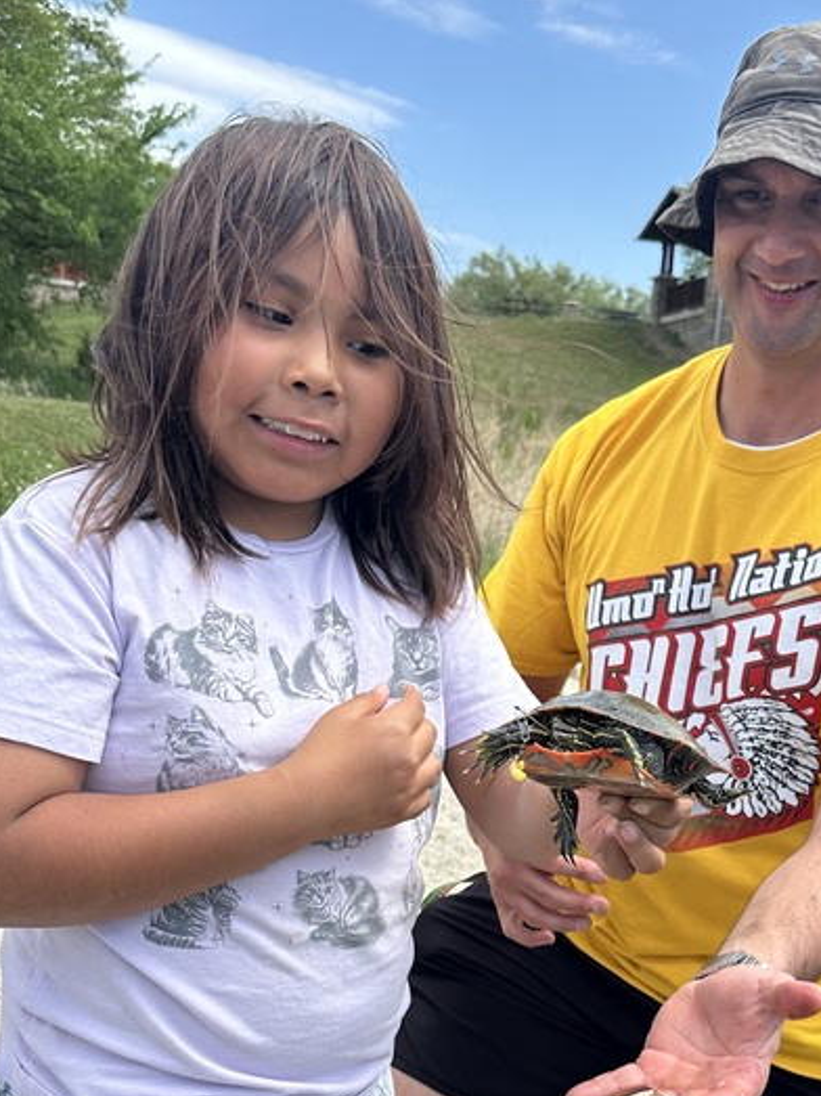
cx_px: 524
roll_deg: -3.4
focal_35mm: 47
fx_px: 1487
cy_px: 886
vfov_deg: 38.8
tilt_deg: -15.0
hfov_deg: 30.7
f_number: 1.78
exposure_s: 1/2591
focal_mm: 6.86
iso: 80
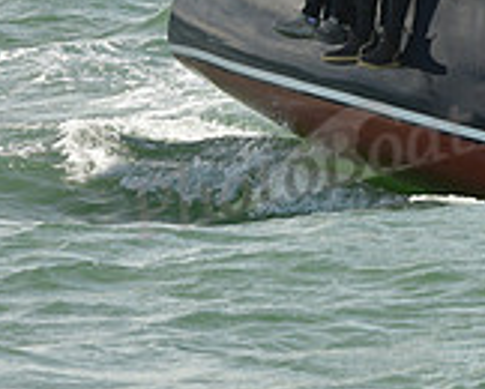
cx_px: 710
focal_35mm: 403
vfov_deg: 3.8
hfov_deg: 4.8
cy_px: -34
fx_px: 5792
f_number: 10
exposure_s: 1/800
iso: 320
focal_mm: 120
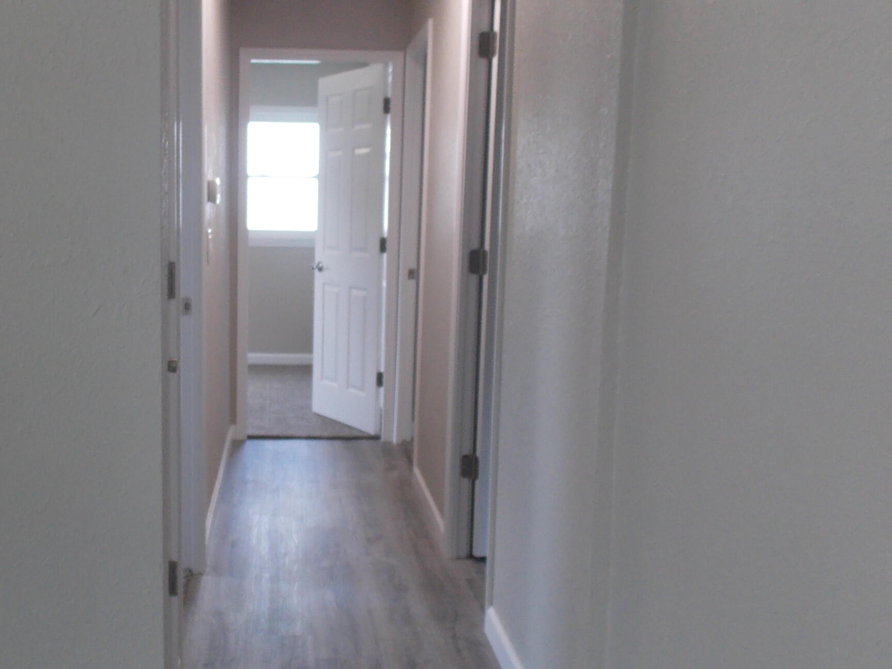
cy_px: 367
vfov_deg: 35.9
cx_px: 287
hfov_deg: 46.0
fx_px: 1031
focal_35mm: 40
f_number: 3.1
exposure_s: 1/30
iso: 125
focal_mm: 4
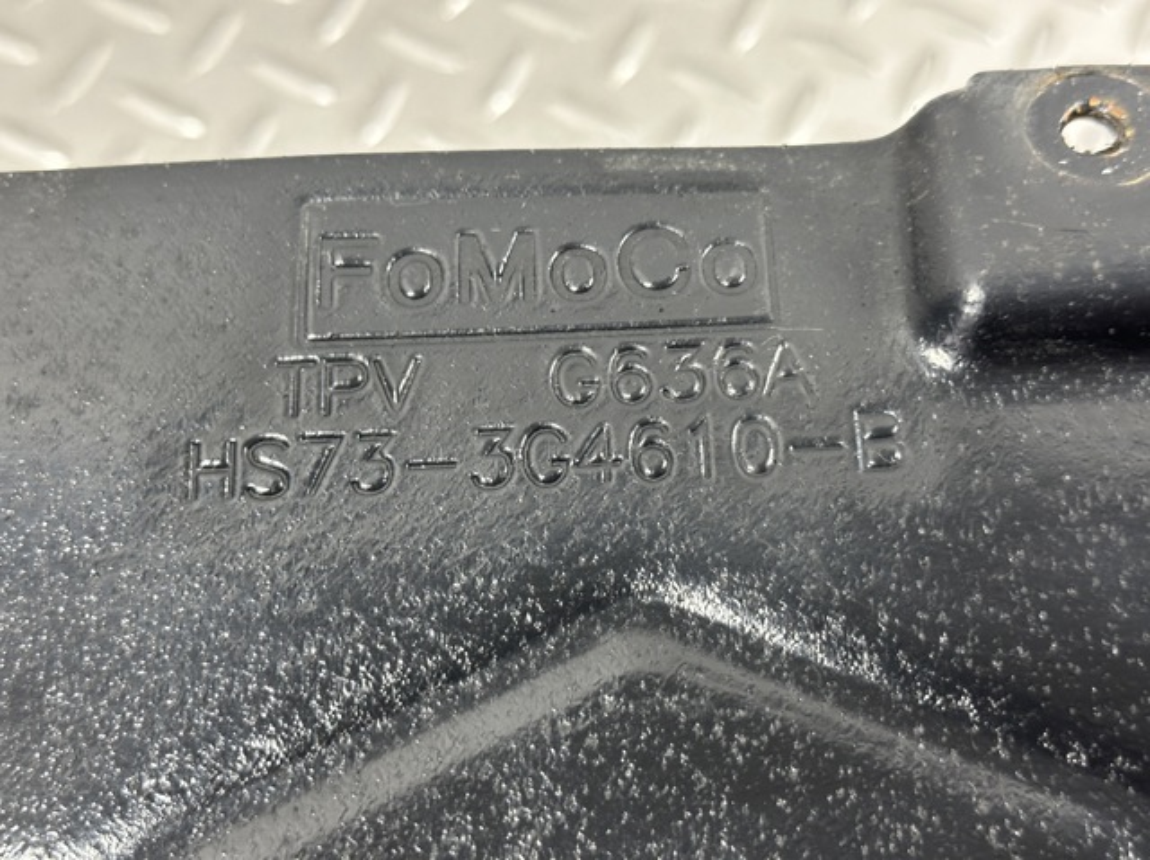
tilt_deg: -63.3
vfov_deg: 30.2
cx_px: 575
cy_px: 430
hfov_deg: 39.7
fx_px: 1593
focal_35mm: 48
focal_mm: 6.86
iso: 125
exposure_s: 1/50
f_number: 1.78
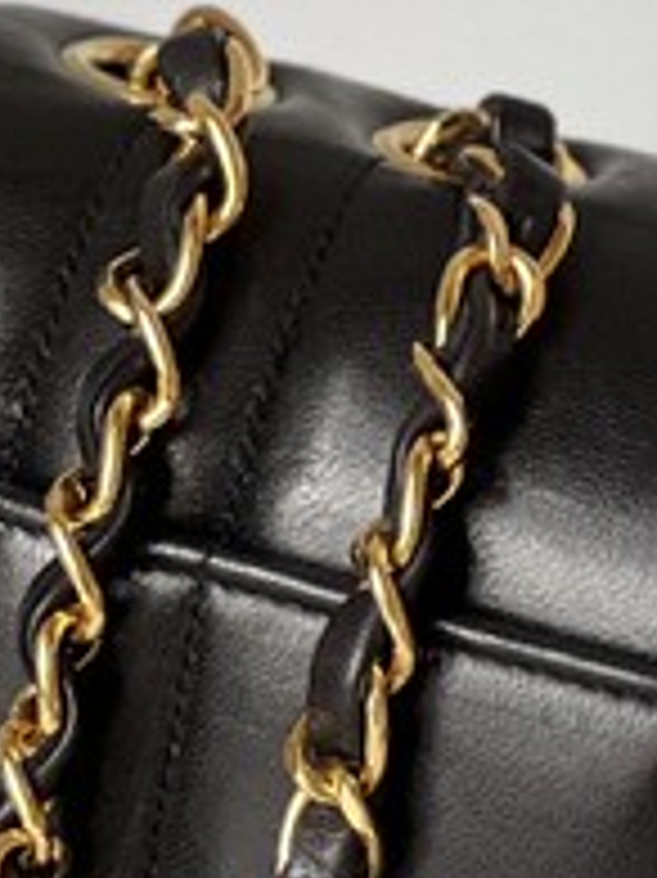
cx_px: 956
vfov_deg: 5.6
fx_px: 9019
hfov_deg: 4.2
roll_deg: -12.6
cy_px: 946
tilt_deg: -21.0
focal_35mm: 356
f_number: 2.8
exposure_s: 1/121
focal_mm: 9
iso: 200
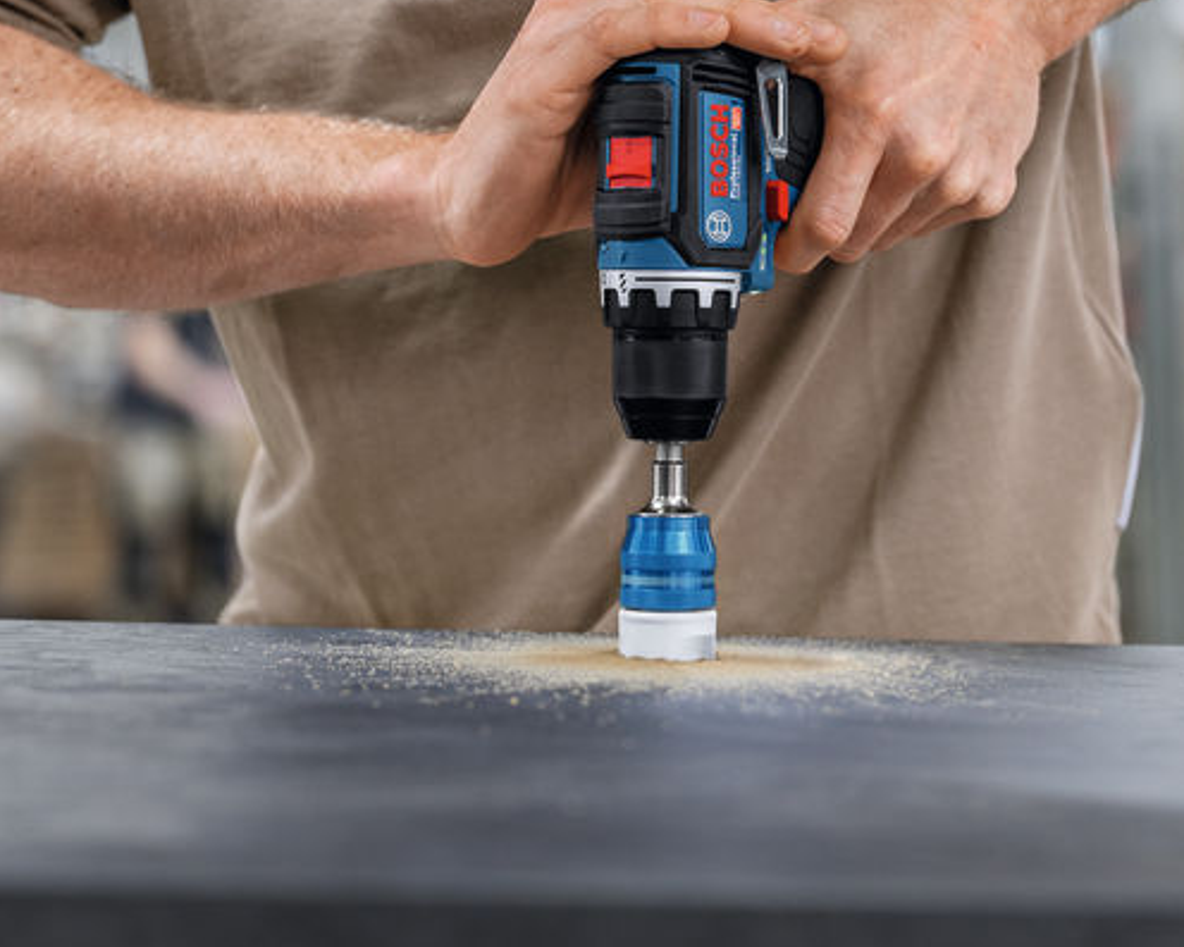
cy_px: 352
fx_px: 3715
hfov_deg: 18.1
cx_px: 778
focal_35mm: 106
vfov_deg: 14.5
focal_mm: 70
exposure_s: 1/100
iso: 800
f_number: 3.2
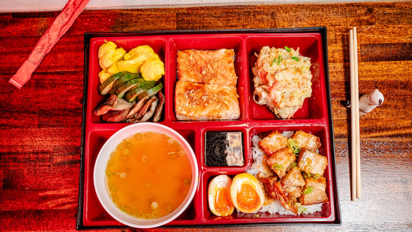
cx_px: 211
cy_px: 128
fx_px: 371
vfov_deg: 34.6
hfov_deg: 58.0
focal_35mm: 34
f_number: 8
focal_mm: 31.5
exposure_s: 1/50
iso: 2000
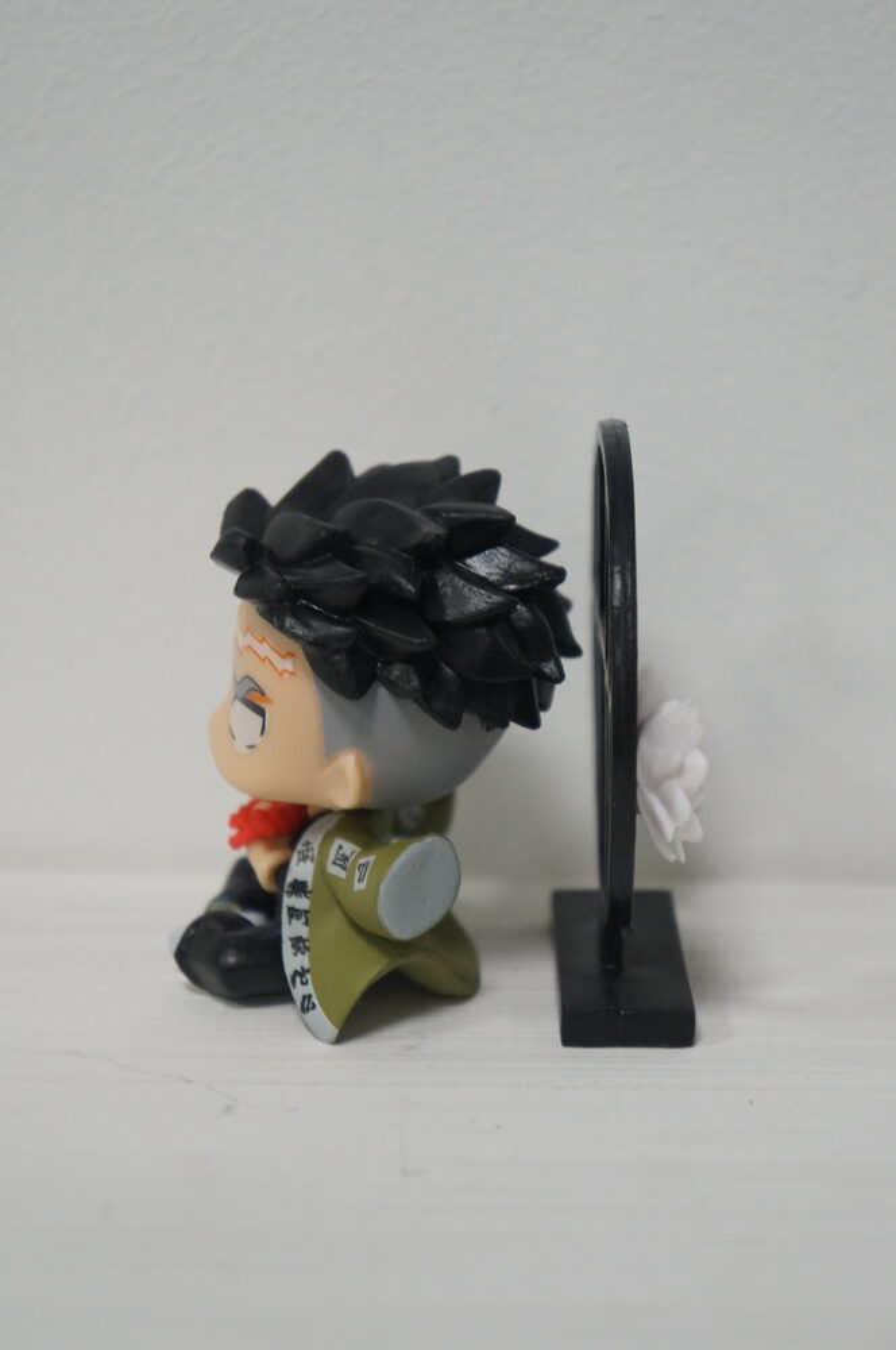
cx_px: 448
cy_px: 675
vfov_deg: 26.5
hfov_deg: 17.8
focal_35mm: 76
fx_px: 2864
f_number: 5
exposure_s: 1/80
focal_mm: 51
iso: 1600
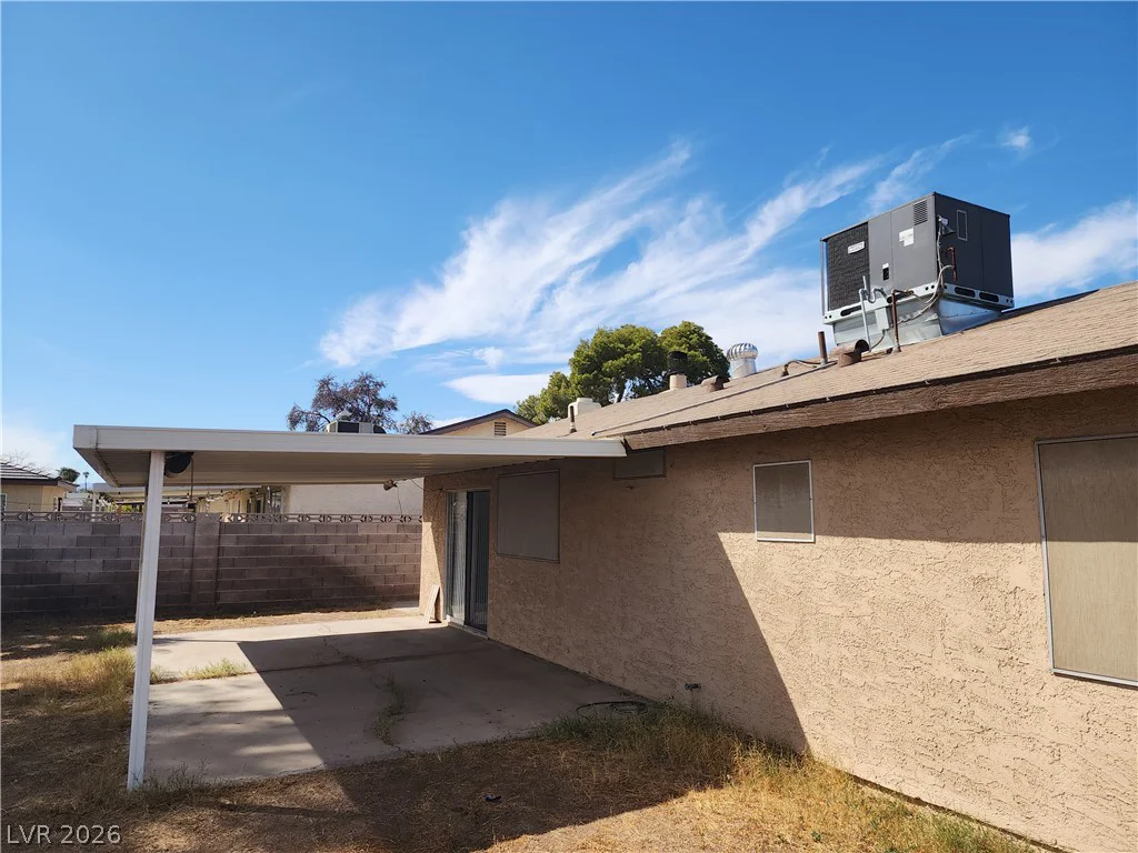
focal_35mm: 23
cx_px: 569
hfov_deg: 73.9
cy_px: 426
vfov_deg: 58.9
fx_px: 756
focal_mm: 6.4
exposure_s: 1/1126
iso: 12
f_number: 1.8
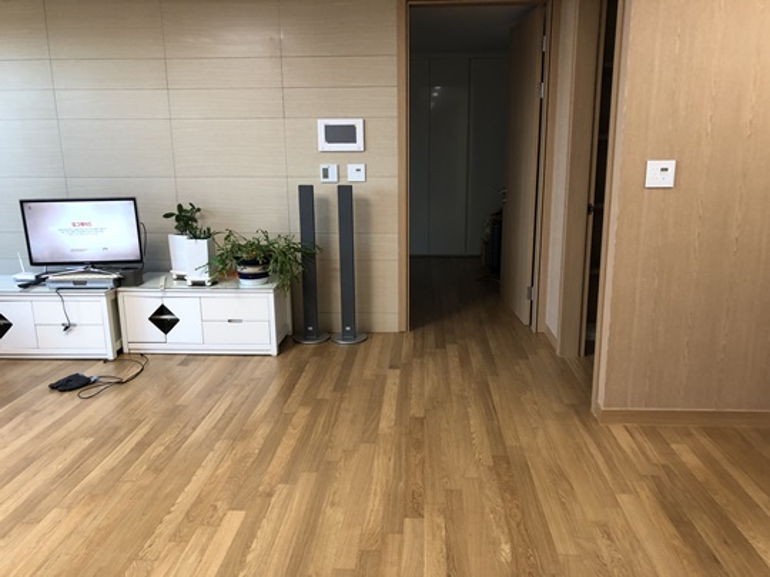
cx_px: 385
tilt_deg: -13.2
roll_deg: +0.5
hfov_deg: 63.4
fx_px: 623
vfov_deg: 49.7
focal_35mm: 28
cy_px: 288
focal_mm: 4
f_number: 1.8
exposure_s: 1/30
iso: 40
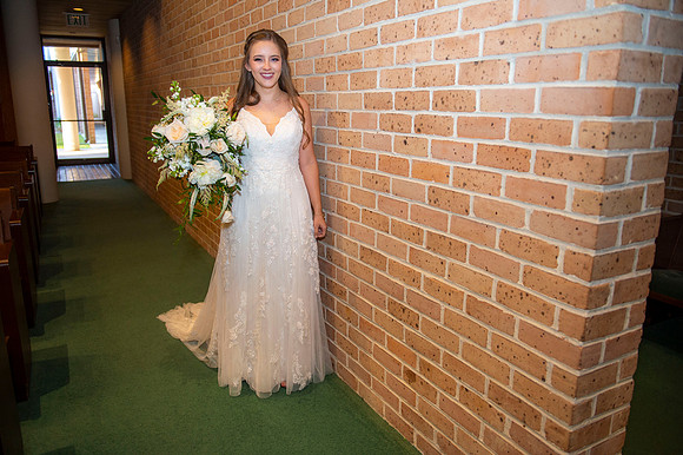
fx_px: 531
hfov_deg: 65.5
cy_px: 228
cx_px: 342
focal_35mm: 28
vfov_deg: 46.4
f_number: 2.8
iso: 800
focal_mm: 28
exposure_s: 1/200
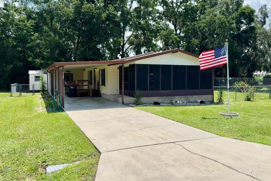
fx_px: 196
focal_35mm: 26
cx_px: 133
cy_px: 85
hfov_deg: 69.4
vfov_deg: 49.5
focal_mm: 6.76
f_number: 1.78
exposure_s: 1/6173
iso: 80
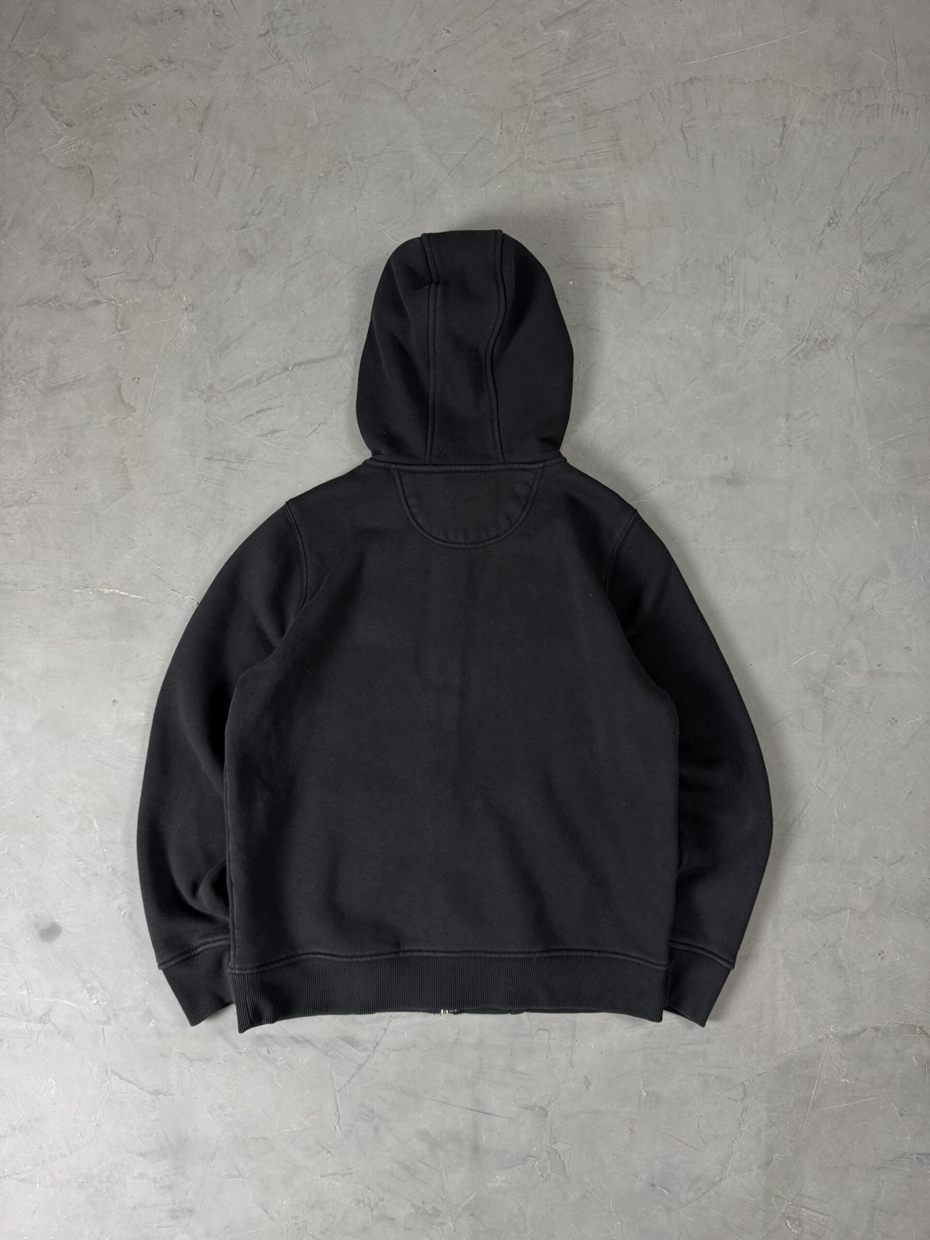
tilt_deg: -85.5
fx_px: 860
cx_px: 465
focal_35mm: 24
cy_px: 620
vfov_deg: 71.6
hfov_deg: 56.8
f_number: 1.78
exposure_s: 1/60
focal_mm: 6.76
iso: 200
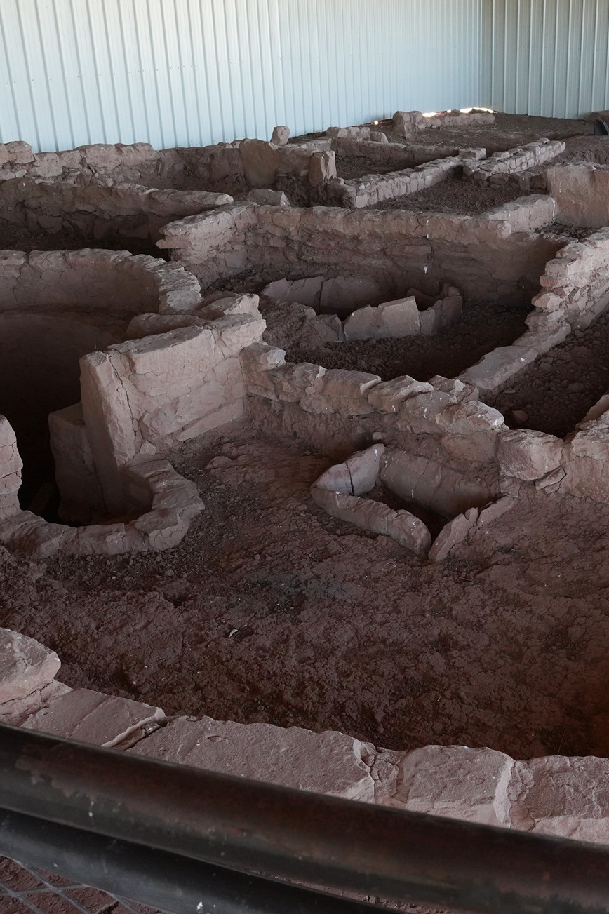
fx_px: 1092
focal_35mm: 43
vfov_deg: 45.4
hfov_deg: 30.7
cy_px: 461
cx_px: 448
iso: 3200
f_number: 11
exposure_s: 1/100
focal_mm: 28
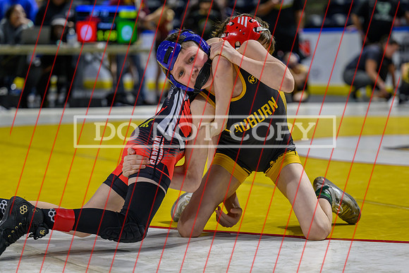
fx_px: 1268
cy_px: 173
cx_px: 206
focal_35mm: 112
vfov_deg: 12.3
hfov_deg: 18.3
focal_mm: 86
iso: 1250
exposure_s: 1/800
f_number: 2.8
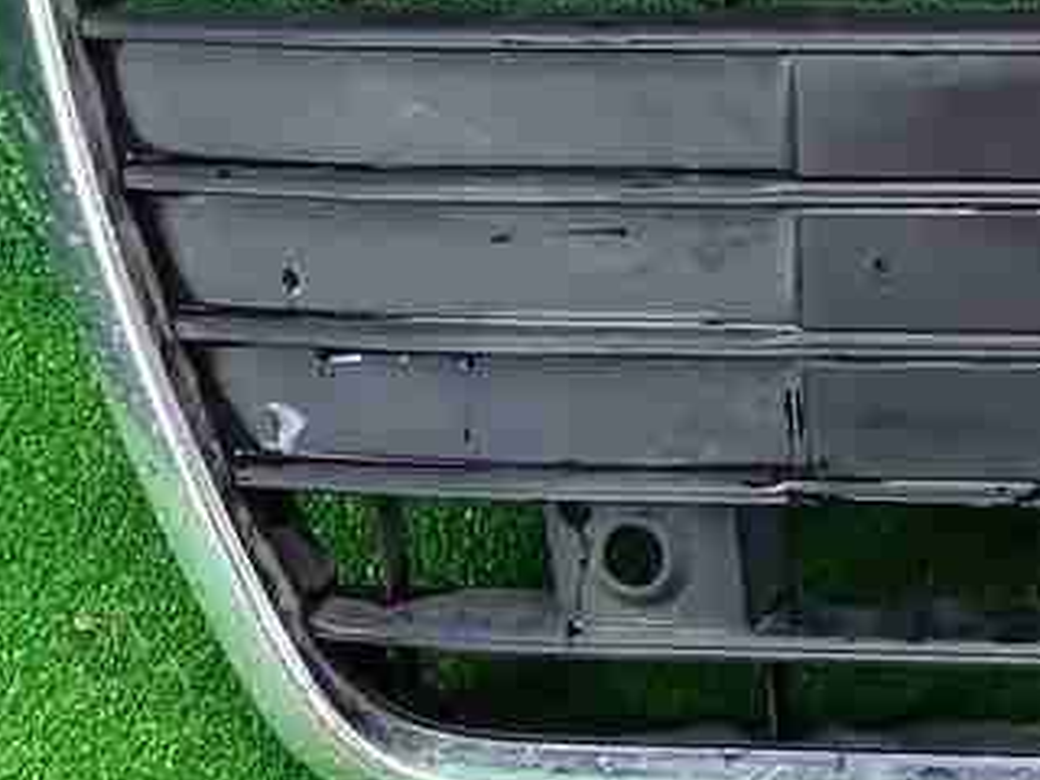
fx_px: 3515
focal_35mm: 117
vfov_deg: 12.6
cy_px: 182
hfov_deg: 14.9
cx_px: 1791
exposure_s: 1/50
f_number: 1.8
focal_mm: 5.4
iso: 231
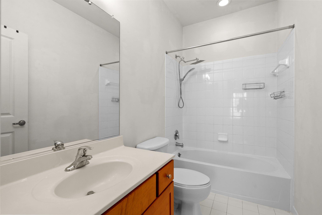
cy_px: 108
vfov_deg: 73.7
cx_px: 161
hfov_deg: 96.7
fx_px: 143
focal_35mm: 16
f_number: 8
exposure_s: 1/4
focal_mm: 16
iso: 400
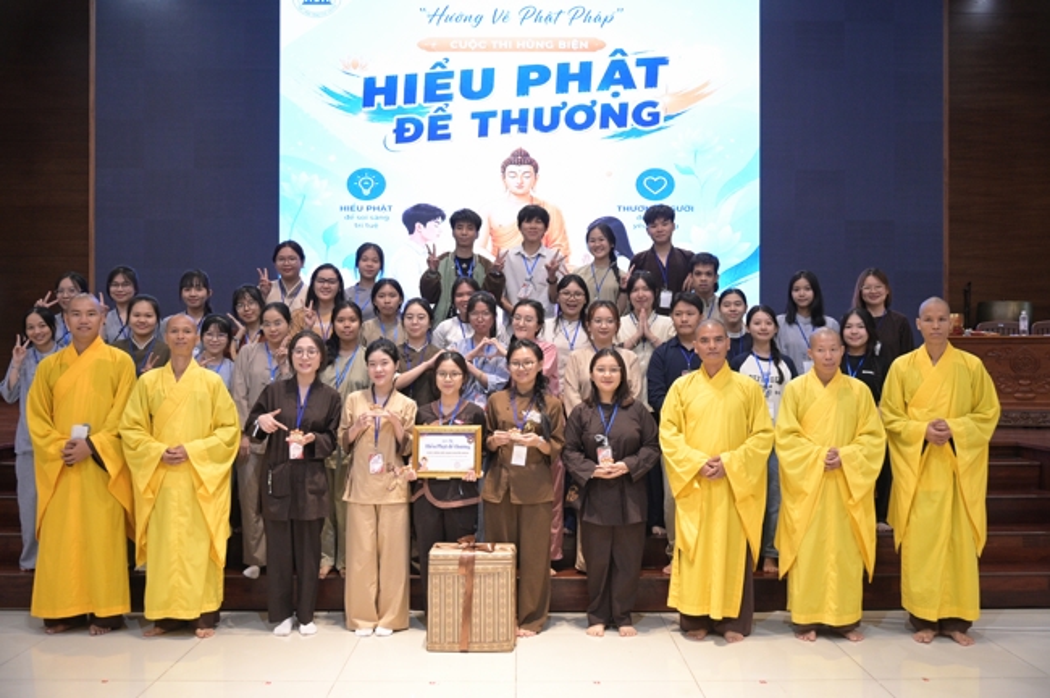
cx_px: 525
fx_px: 1020
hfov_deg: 54.5
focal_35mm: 35
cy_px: 349
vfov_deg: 37.8
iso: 4000
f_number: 4
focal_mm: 35
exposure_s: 1/160
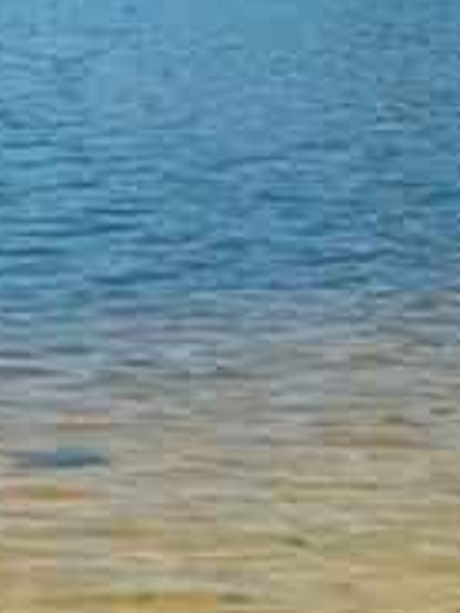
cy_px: -227
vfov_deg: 10.3
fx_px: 3334
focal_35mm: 188
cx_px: -1010
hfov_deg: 6.9
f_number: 8
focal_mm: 15
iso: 800
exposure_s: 1/750
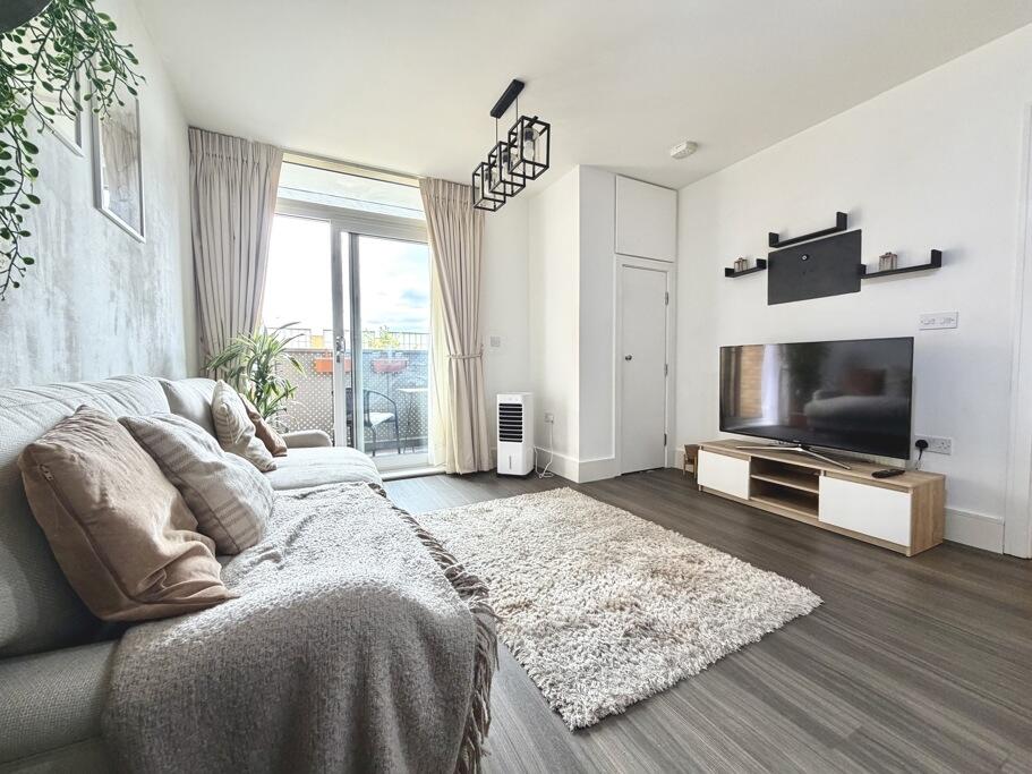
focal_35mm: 14
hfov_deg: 102.1
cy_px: 387
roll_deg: +0.7
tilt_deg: -1.7
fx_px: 417
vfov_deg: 85.7
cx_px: 516
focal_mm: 2.22
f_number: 2.2
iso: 200
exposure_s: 1/100
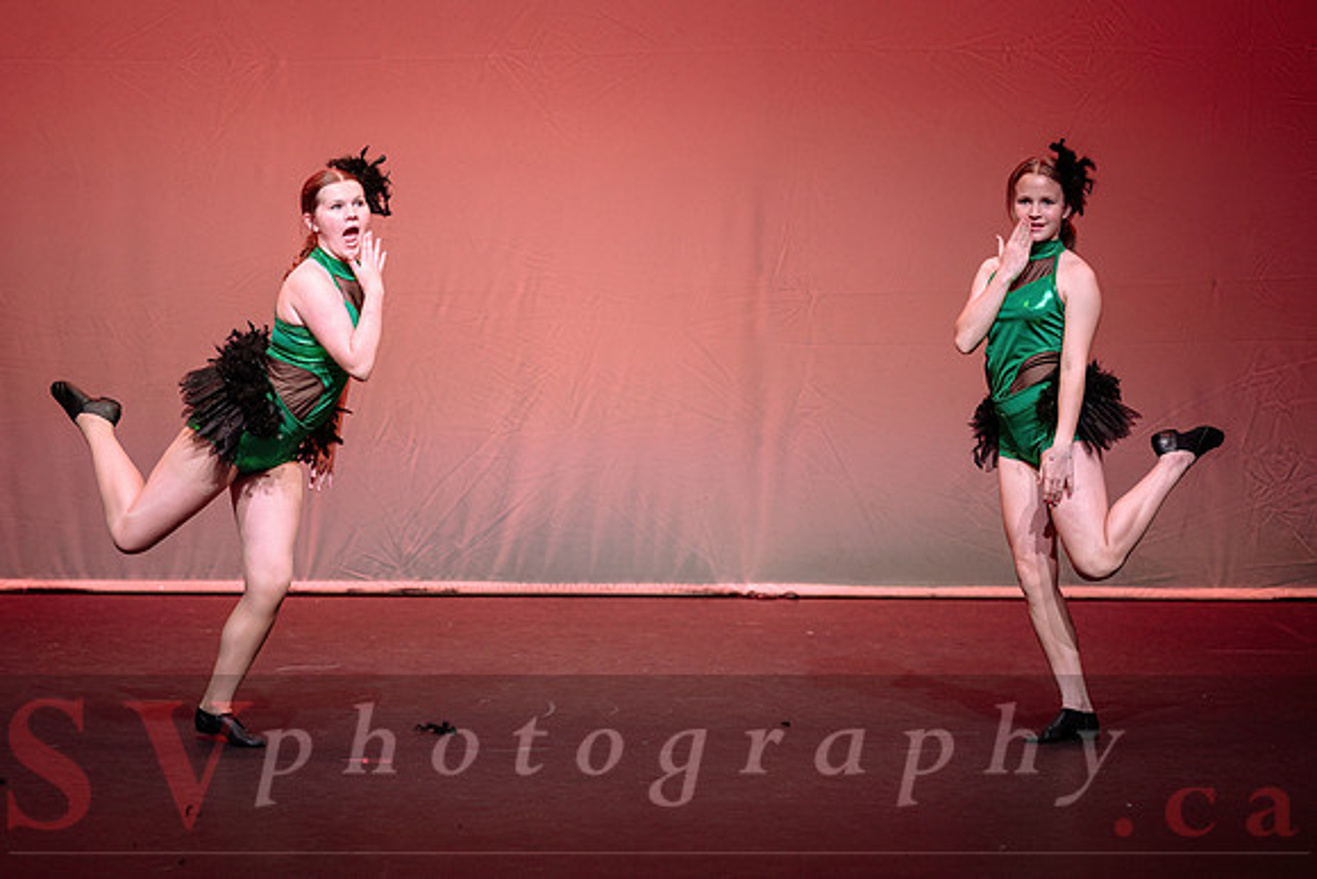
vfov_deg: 7.4
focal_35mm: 187
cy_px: 453
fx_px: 6830
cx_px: 585
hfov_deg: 11.0
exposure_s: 1/500
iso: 1250
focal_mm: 155
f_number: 2.8
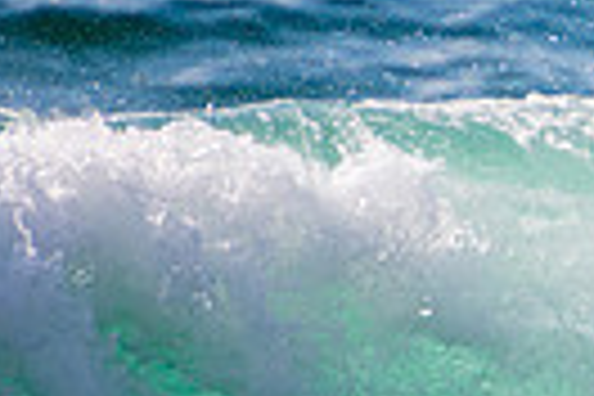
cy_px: 304
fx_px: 43441
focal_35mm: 2633
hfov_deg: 0.8
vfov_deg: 0.5
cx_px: 1246
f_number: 5.6
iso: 280
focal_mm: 400
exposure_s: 1/2000
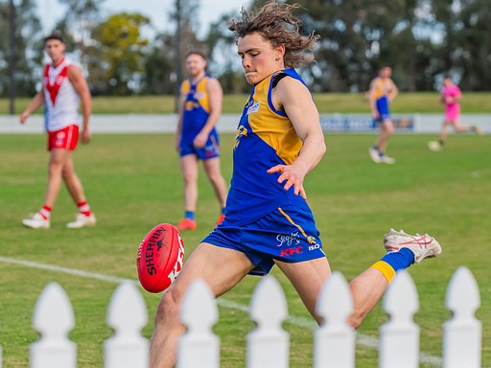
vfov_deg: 7.7
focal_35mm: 193
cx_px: 215
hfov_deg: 10.2
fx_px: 2738
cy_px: 184
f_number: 6.3
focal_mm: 170
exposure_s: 1/1250
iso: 800
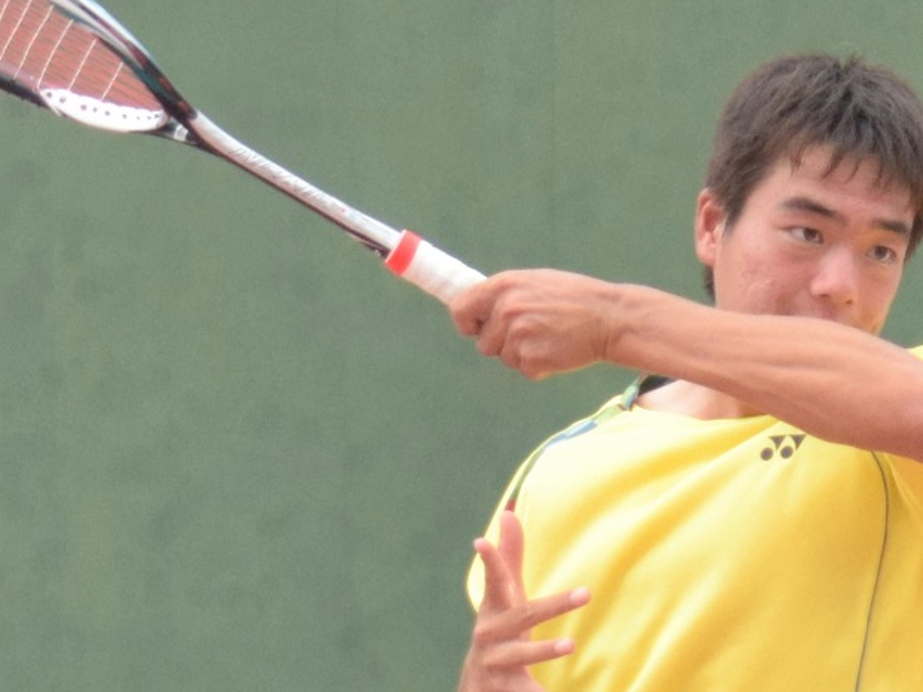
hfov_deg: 6.5
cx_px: 578
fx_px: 8067
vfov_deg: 4.9
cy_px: 809
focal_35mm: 303
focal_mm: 65
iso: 1250
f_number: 4.5
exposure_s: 1/2500
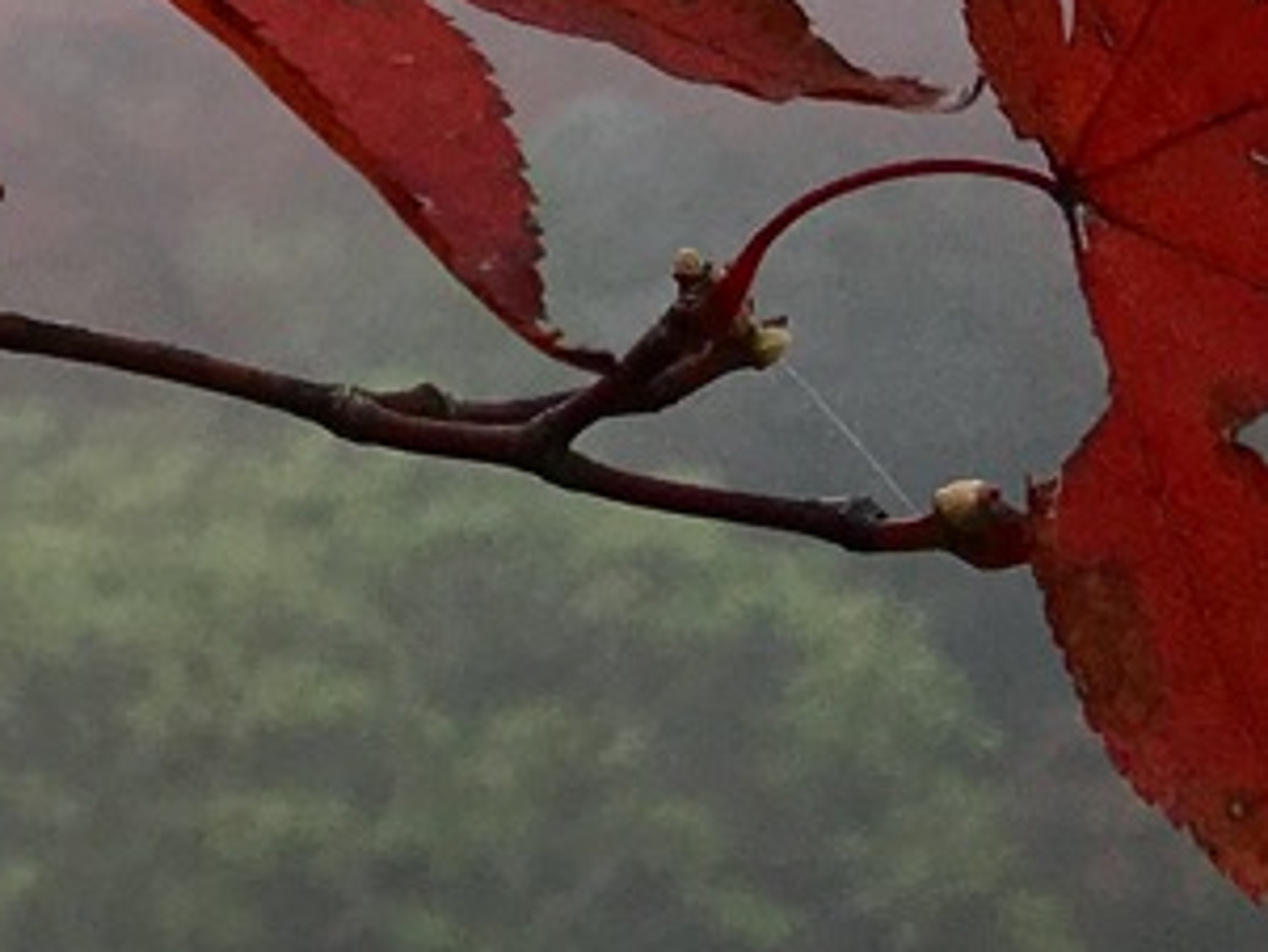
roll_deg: +4.8
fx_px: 5643
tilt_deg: +22.7
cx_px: -1929
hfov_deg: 10.7
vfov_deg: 9.1
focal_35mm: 154
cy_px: -864
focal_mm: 4.15
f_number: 2.2
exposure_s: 1/699
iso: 25
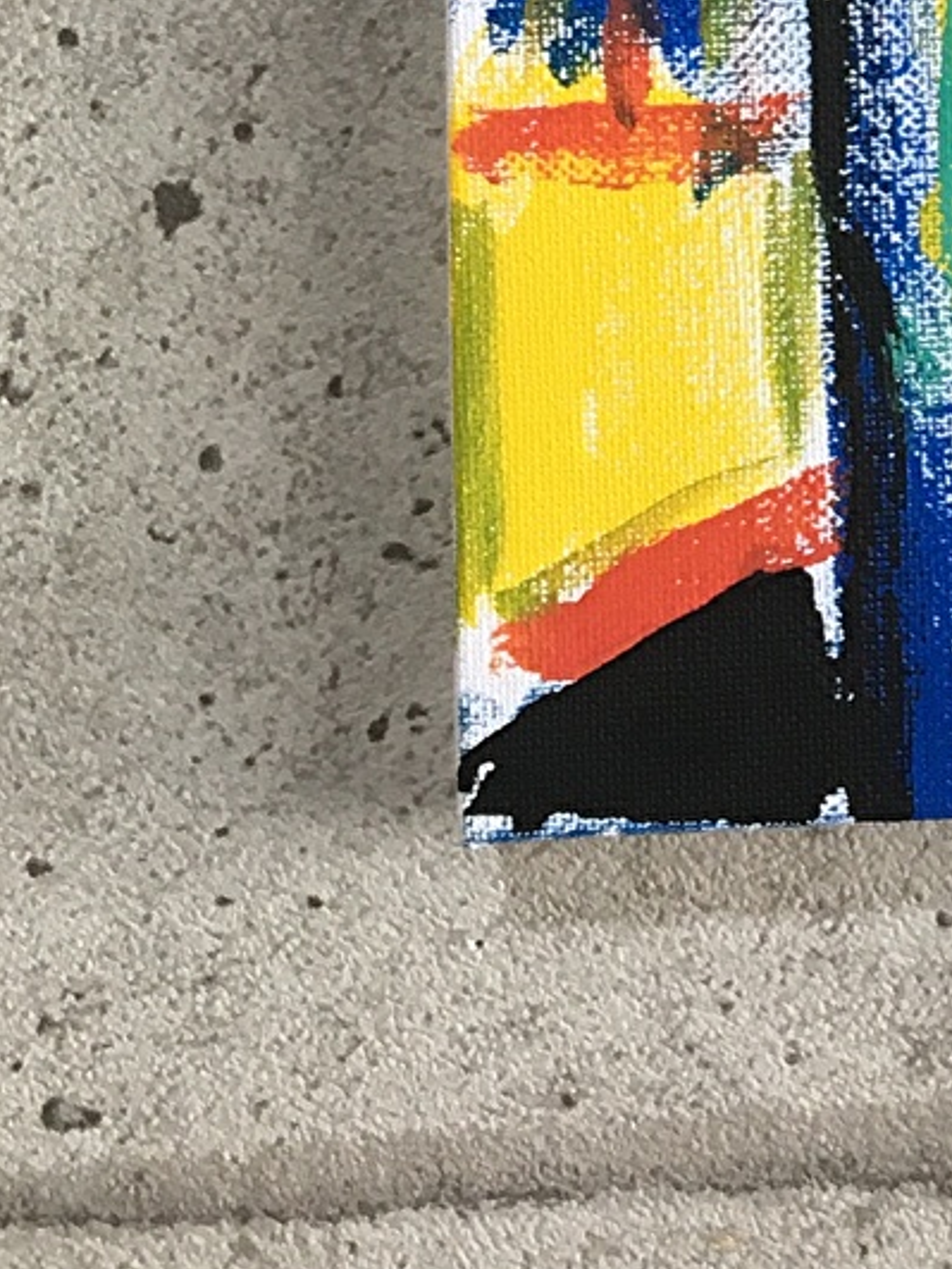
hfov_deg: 12.9
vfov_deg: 17.1
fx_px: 3997
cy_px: -346
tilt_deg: -2.2
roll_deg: +0.9
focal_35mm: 109
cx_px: 1441
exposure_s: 1/30
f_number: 2.2
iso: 50
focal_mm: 4.15
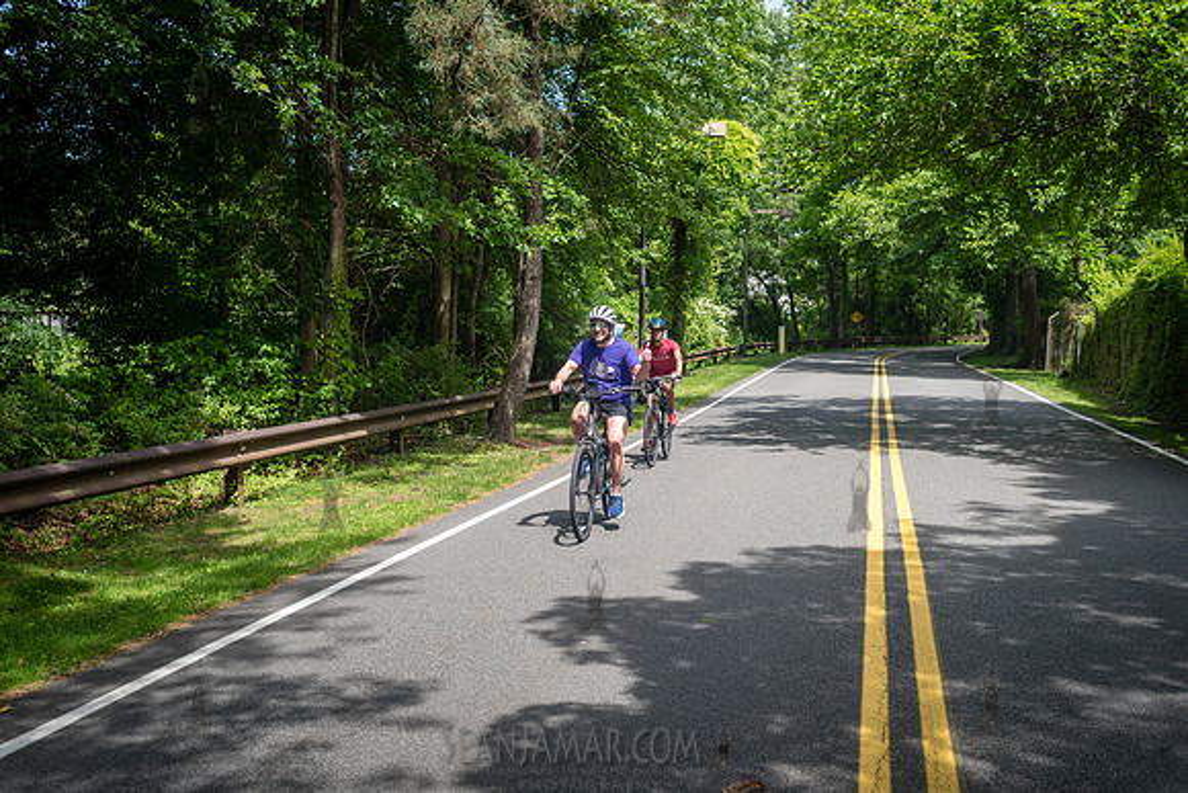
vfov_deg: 37.9
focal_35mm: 35
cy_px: 396
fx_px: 1155
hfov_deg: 54.4
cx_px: 594
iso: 200
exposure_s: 1/800
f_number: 4
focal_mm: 35
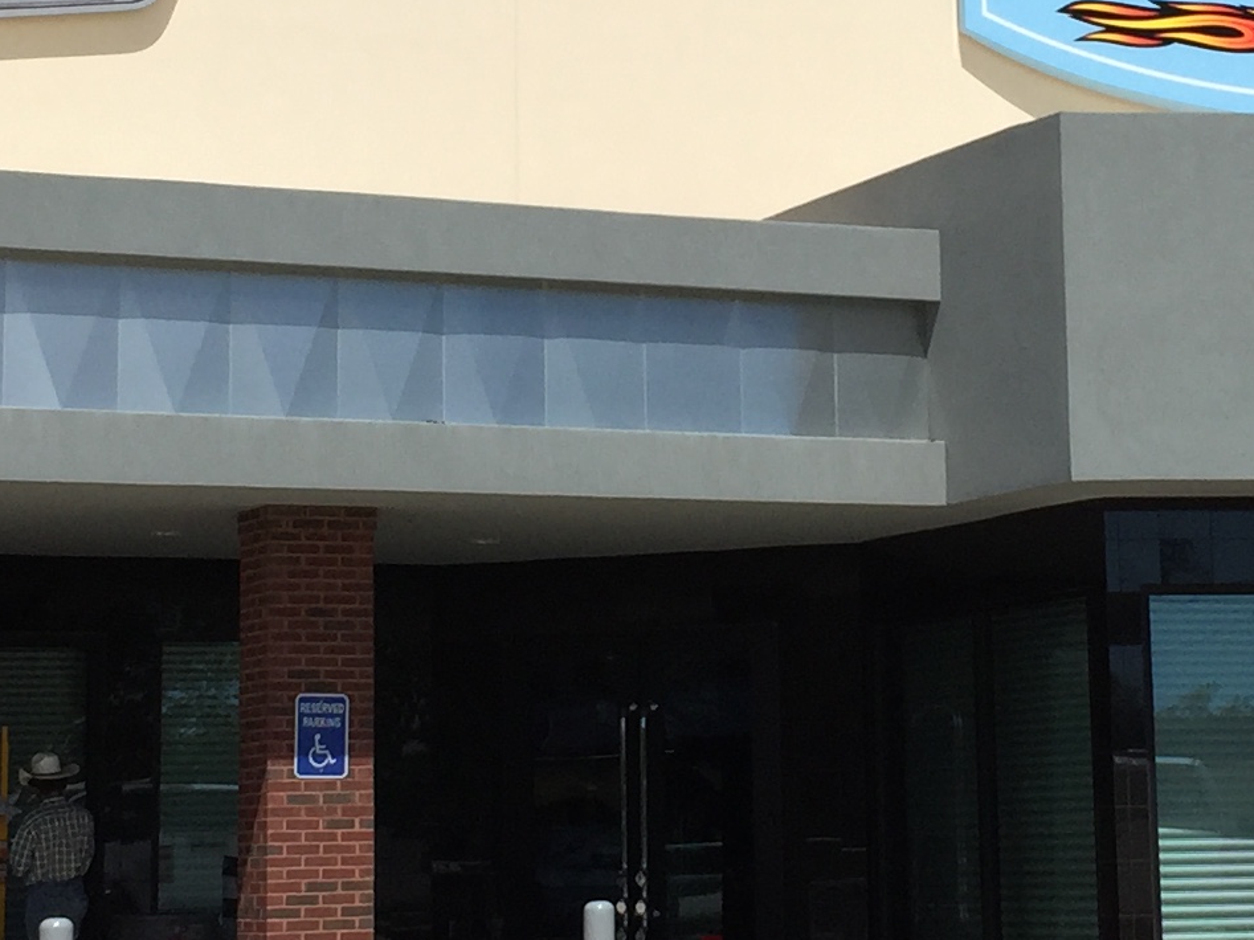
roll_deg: +1.6
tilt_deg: +11.7
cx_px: 866
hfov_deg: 19.6
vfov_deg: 14.7
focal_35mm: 100
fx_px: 3622
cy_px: 173
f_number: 2.2
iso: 32
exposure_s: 1/4405
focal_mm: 4.15
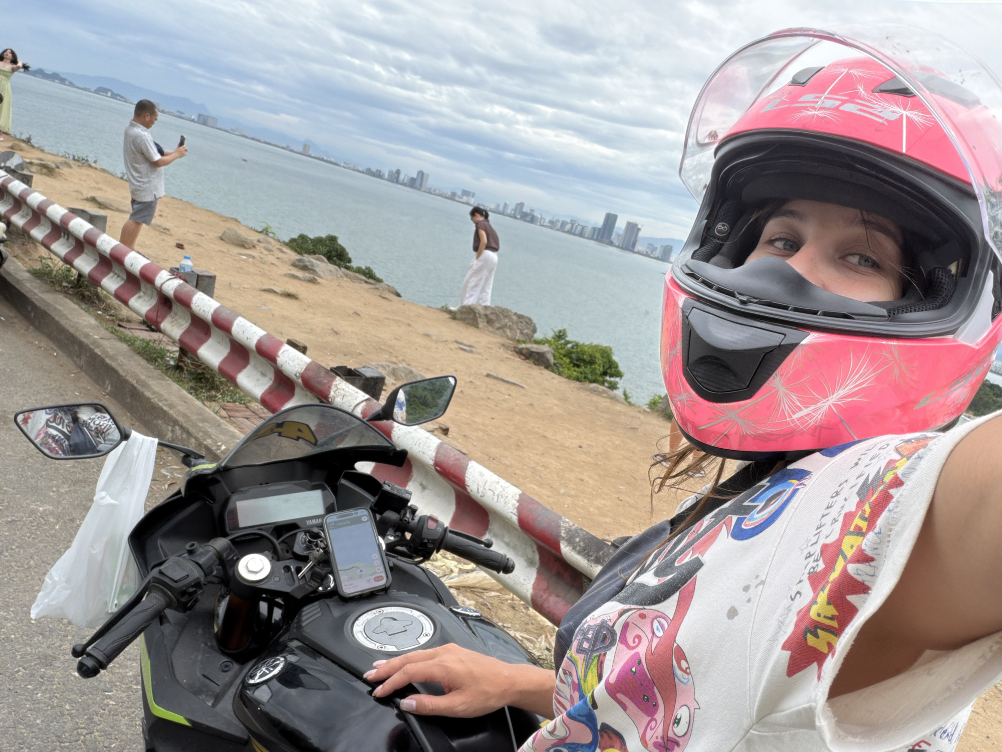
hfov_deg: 73.9
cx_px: 501
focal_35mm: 23
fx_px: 666
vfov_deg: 58.9
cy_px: 376
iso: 32
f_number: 1.9
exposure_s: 1/300
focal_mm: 2.71
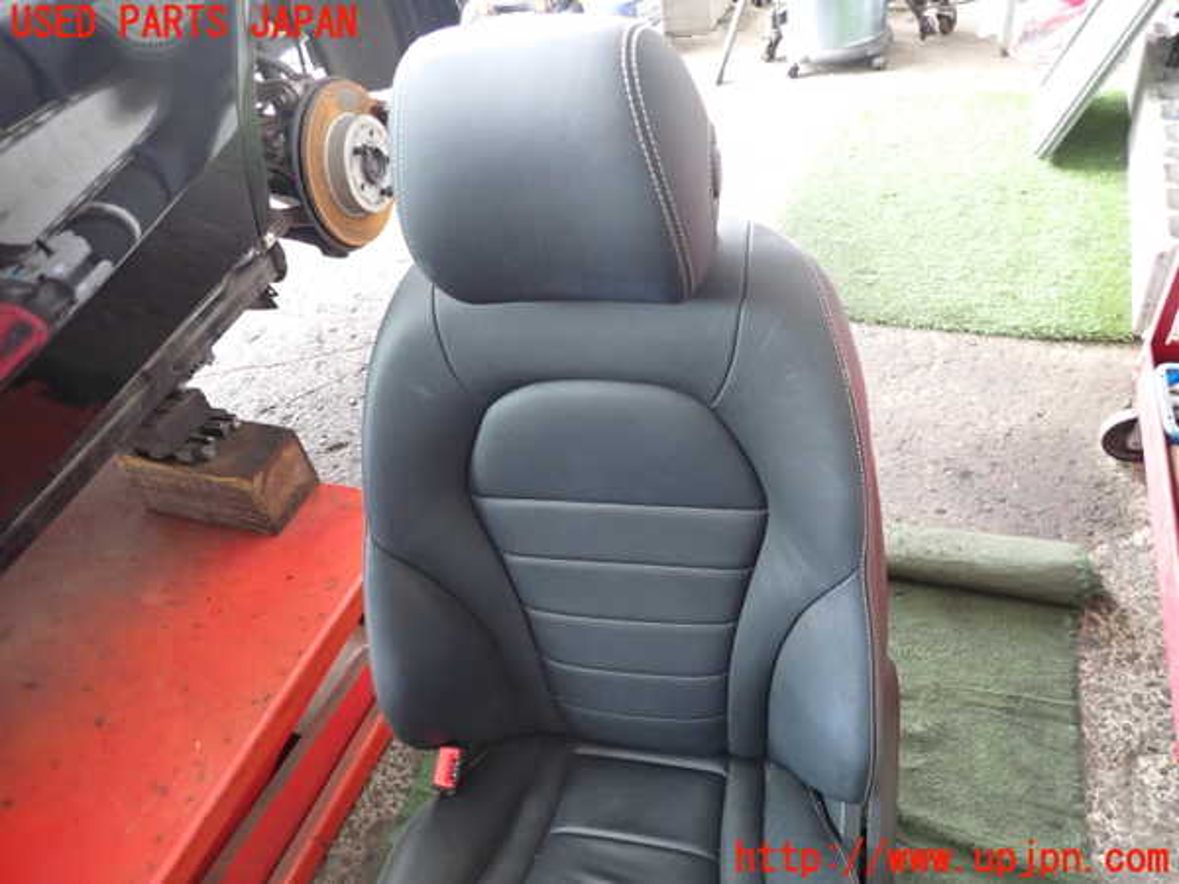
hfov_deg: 69.4
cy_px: 442
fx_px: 851
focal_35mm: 25
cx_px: 590
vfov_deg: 54.9
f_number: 2
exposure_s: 1/30
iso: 320
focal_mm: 4.5
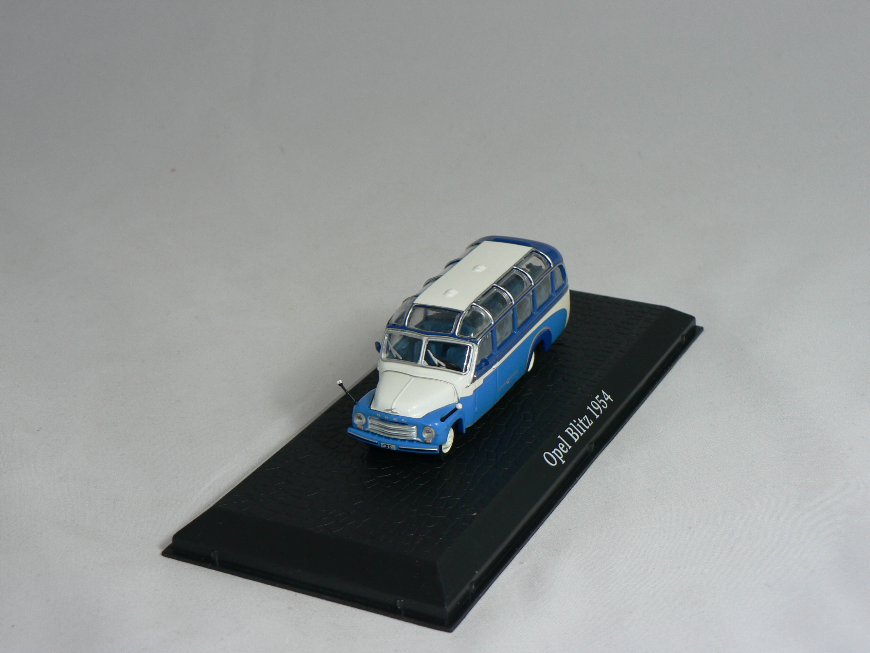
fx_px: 1709
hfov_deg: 28.6
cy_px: 326
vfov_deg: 21.6
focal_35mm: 68
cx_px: 435
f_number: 3.2
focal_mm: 11.4
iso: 80
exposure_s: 1/60
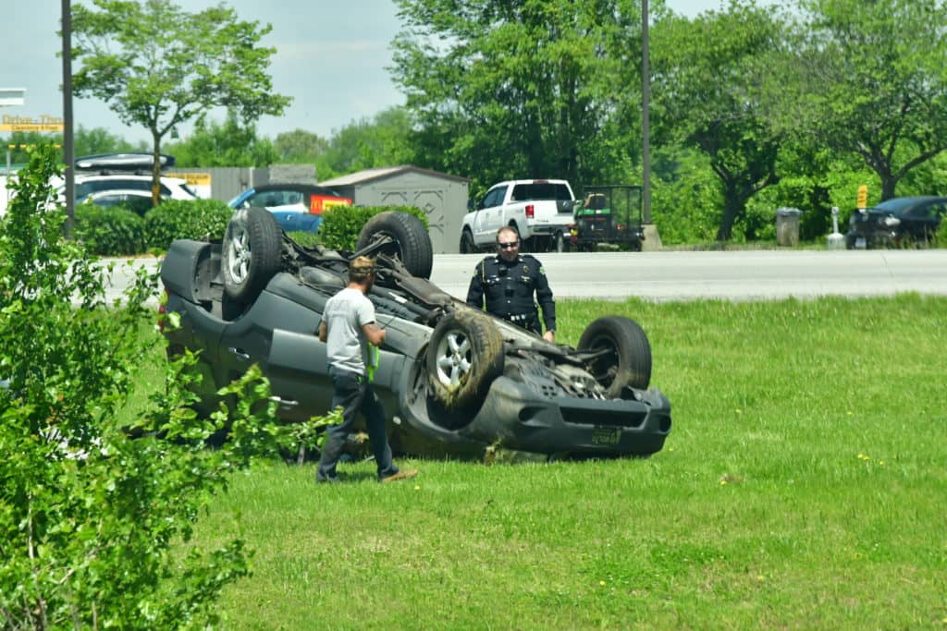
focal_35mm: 300
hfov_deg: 6.9
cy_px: 316
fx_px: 7892
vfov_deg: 4.6
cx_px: 474
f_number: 9
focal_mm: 200
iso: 2500
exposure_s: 1/3200
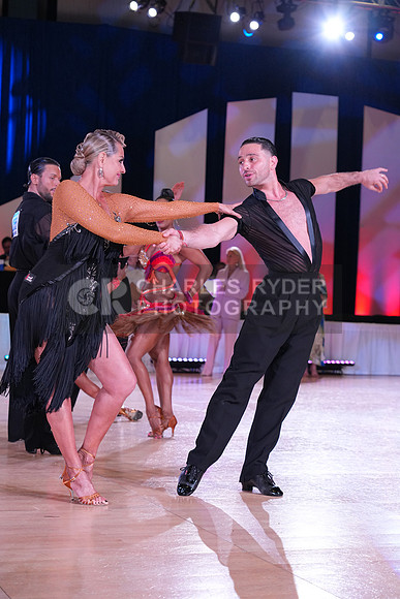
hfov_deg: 18.9
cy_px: 300
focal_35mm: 72
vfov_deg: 28.1
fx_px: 1199
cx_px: 200
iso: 2000
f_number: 4.5
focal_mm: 72
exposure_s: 1/250
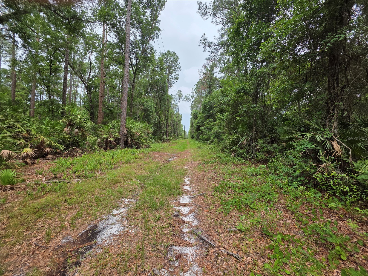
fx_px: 138
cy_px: 138
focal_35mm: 13
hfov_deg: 106.2
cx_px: 184
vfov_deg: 89.9
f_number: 1.9
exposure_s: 1/1027
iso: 40
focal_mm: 2.2
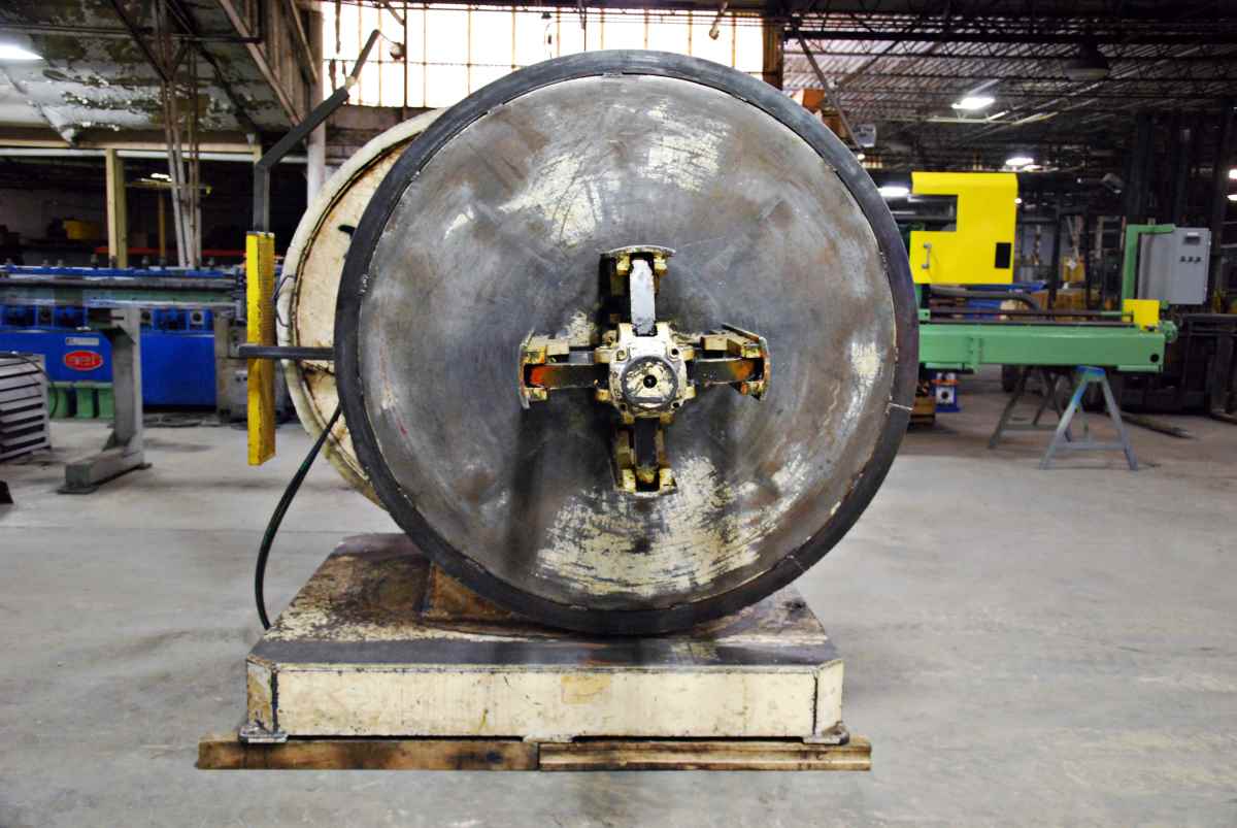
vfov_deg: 35.6
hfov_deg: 51.2
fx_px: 1290
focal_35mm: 38
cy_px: 414
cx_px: 618
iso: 1600
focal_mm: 25
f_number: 4
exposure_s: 1/25
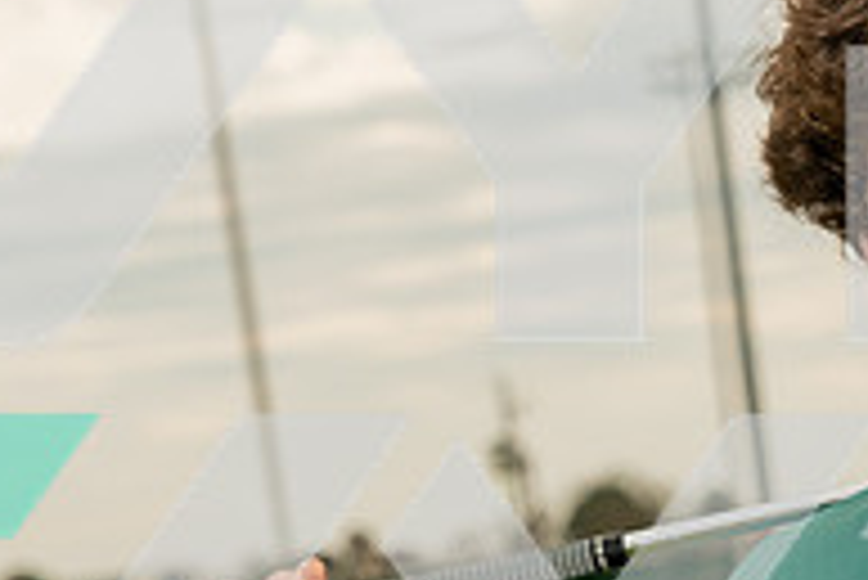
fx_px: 4054
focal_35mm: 168
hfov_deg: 12.1
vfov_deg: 8.1
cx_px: 774
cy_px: 654
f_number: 4.5
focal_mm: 56
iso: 250
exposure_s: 1/250
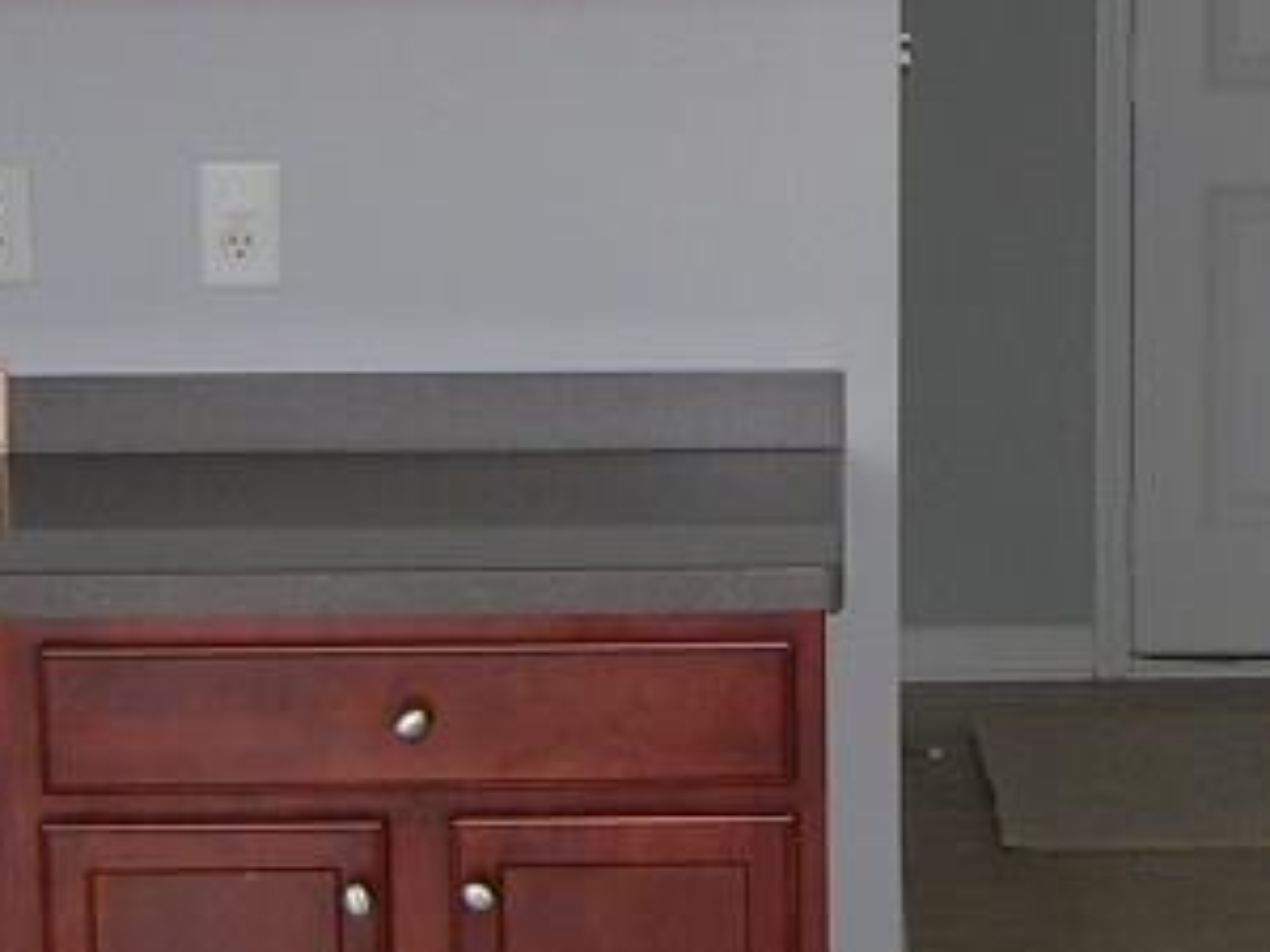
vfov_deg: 12.7
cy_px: 271
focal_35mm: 116
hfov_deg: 16.5
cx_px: 1329
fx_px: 4256
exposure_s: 1/60.1
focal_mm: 5.7
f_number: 2.9
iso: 62
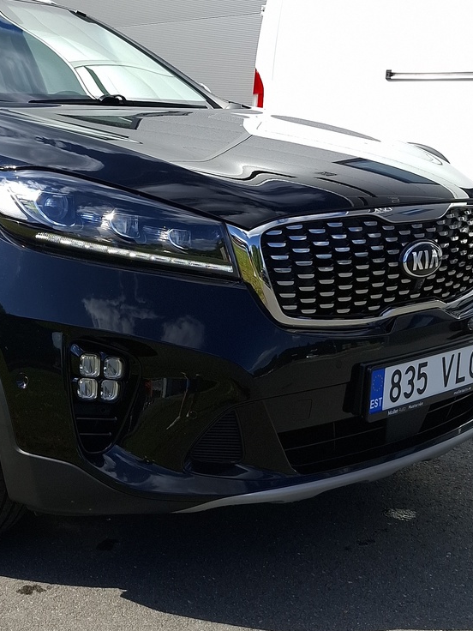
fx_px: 911
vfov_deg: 38.2
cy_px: 336
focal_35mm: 50
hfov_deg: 27.9
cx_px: 37
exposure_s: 1/1064
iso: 50
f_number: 1.8
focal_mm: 5.54
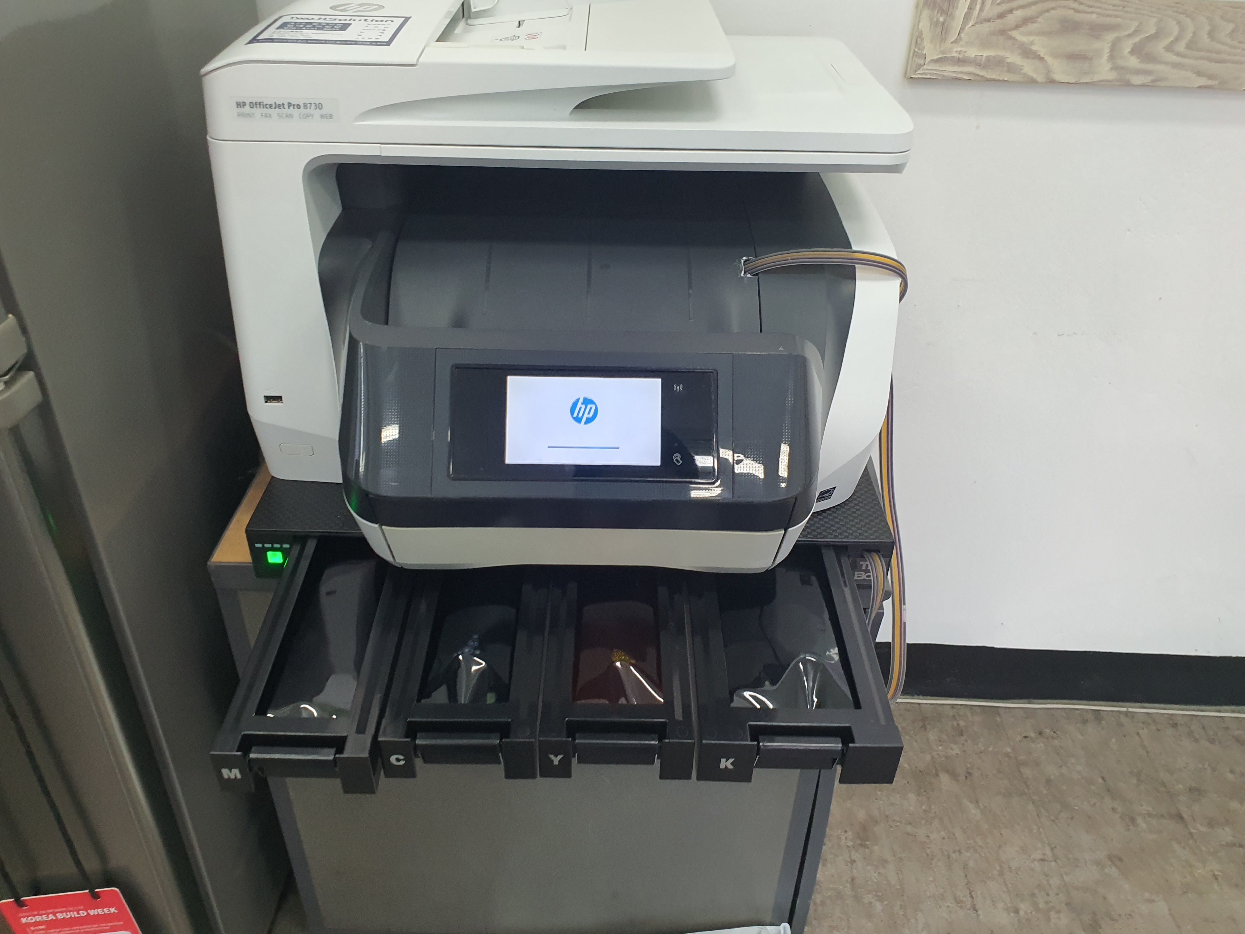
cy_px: 467
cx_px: 622
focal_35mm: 26
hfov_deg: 67.3
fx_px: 935
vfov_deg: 53.1
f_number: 2.4
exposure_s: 1/40
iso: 250
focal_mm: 4.3
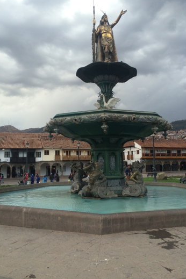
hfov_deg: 42.3
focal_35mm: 31
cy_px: 137
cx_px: 94
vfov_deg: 60.3
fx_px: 240
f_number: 2.2
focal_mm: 4.15
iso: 32
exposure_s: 1/432
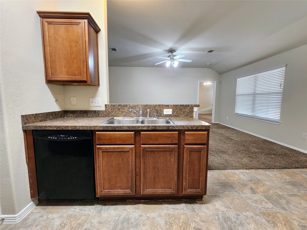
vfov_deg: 89.9
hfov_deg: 106.2
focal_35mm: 13
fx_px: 115
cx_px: 154
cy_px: 115
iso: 320
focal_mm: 2.2
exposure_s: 1/60
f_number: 2.2
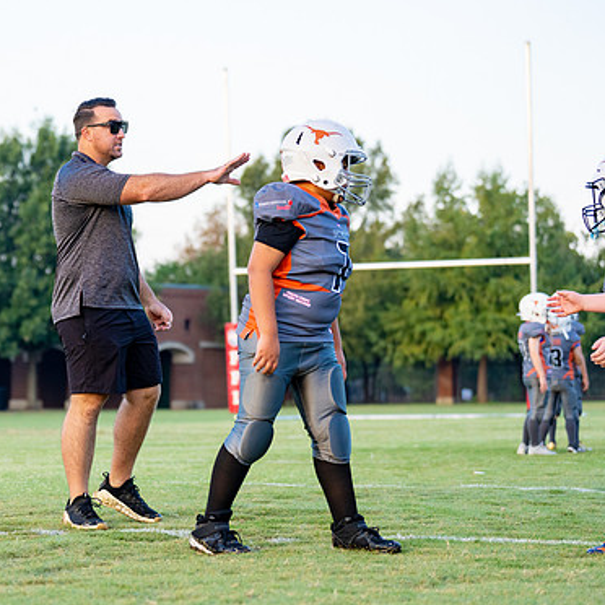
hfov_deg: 14.2
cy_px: 276
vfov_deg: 14.3
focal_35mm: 122
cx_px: 106
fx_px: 2412
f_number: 2.8
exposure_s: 1/1250
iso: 640
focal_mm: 78
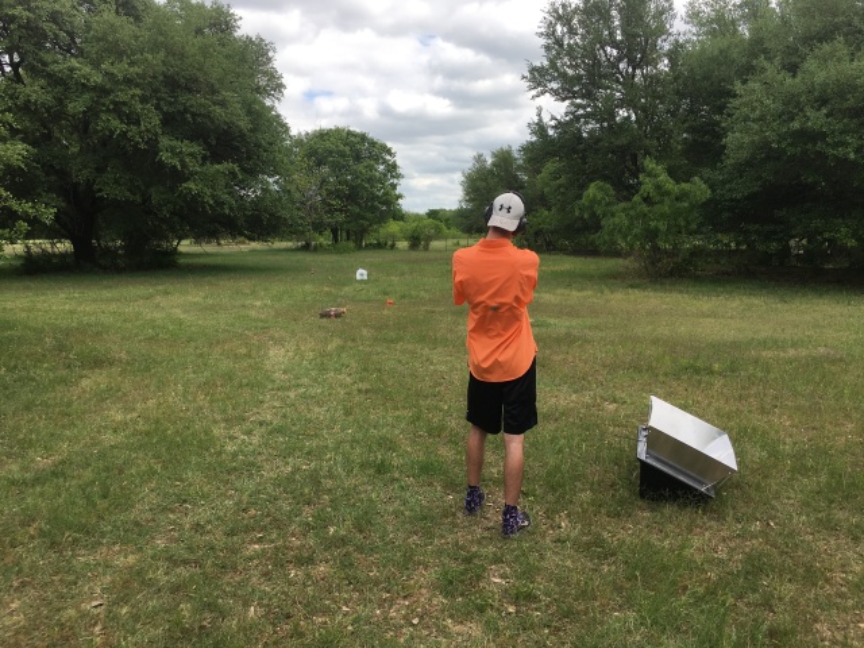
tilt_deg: -7.3
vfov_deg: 48.2
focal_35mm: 29
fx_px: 724
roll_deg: +2.4
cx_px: 432
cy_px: 324
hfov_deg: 61.7
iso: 25
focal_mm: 4.15
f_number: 2.2
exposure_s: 1/974
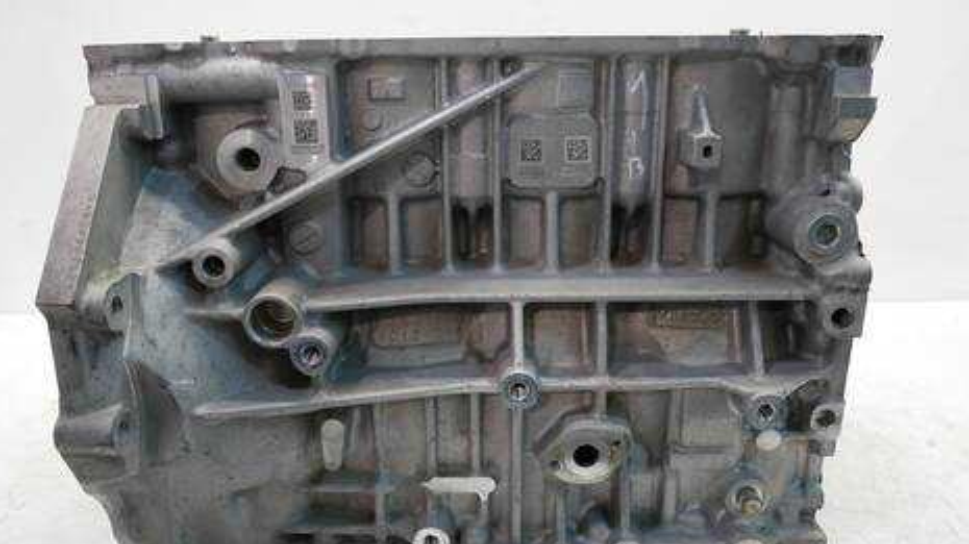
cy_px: 269
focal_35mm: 27
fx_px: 693
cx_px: 475
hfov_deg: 69.9
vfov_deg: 42.8
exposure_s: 1/60
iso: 800
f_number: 3.5
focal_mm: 12
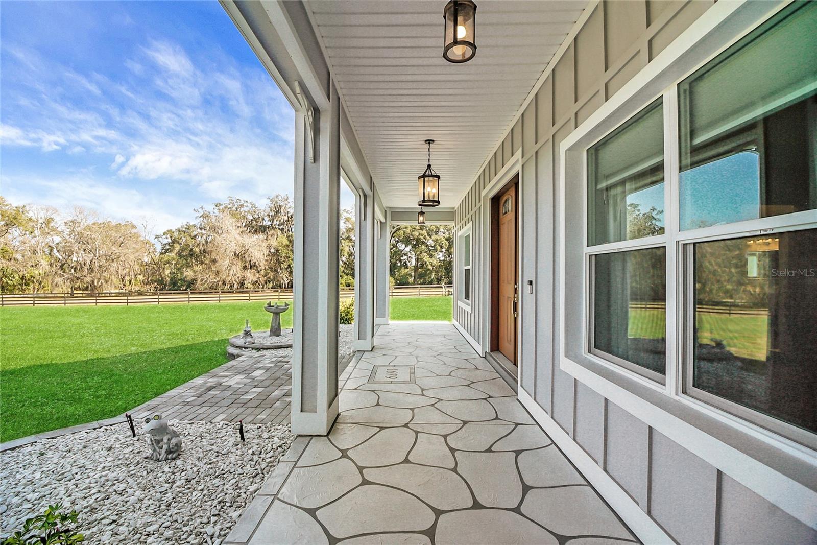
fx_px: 340
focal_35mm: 15
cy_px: 272
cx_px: 408
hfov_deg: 100.4
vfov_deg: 77.3
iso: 200
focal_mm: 10
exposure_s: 1/250
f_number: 7.1
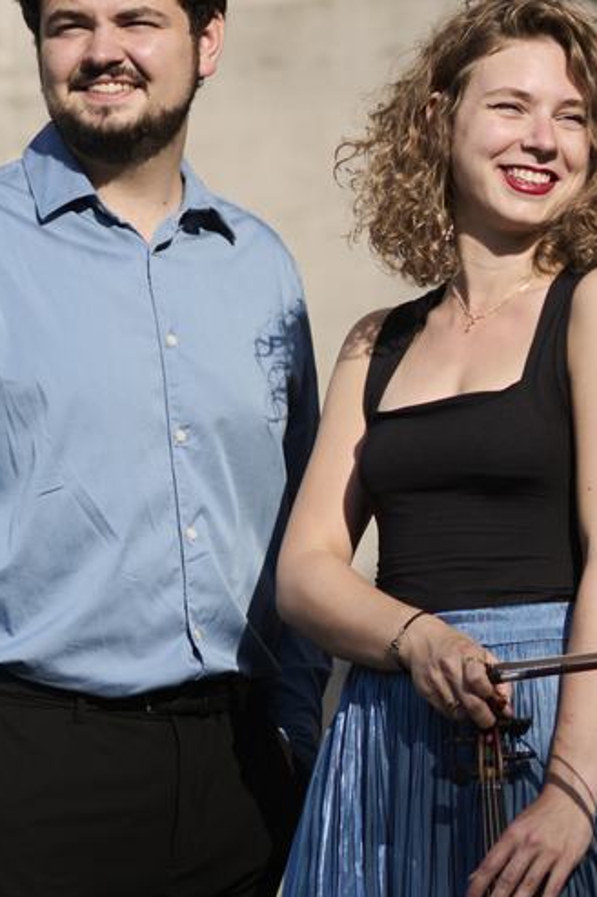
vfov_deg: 6.0
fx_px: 8593
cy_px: 537
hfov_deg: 4.0
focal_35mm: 345
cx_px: 534
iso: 64
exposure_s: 1/3200
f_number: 2.2
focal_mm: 85
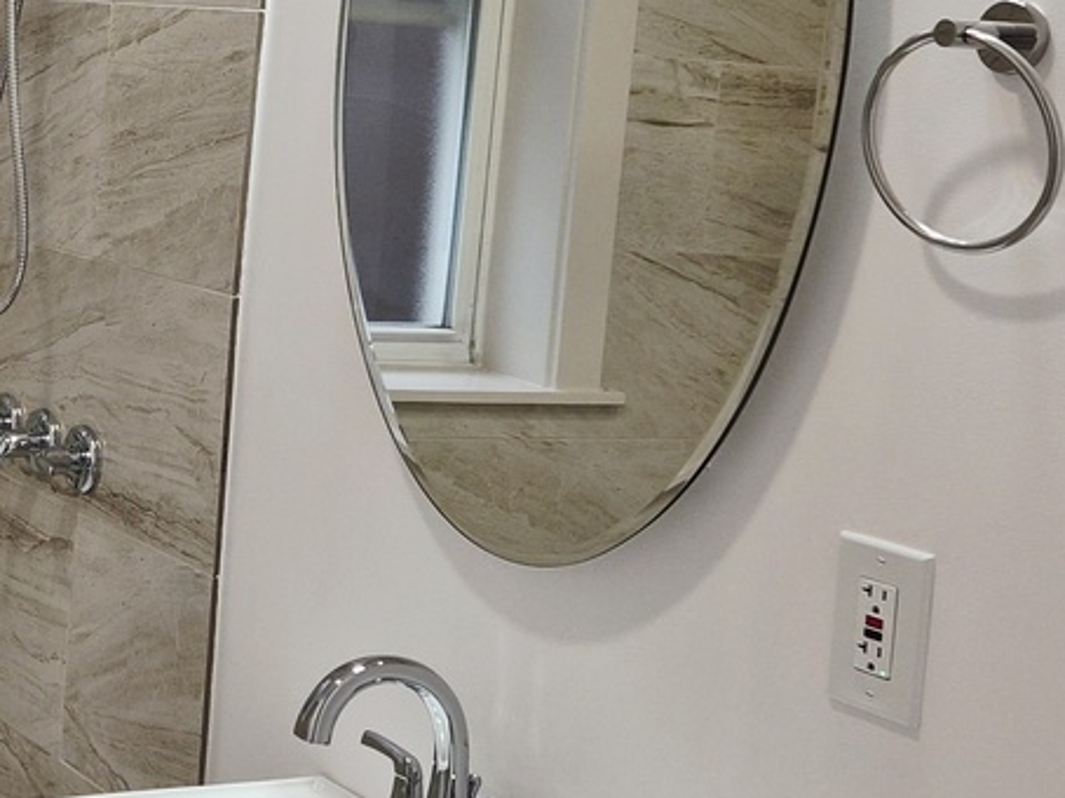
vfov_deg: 19.9
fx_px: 2245
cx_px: -124
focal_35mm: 73
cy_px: 148
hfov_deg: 24.7
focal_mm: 5.4
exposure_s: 1/120
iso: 50
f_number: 1.8
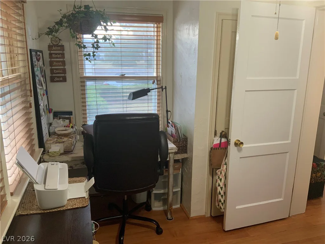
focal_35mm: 29
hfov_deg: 61.7
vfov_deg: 48.2
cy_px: 122
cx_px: 162
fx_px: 272
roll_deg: -2.1
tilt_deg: -13.2
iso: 50
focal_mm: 3
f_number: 1.8
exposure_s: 1/60
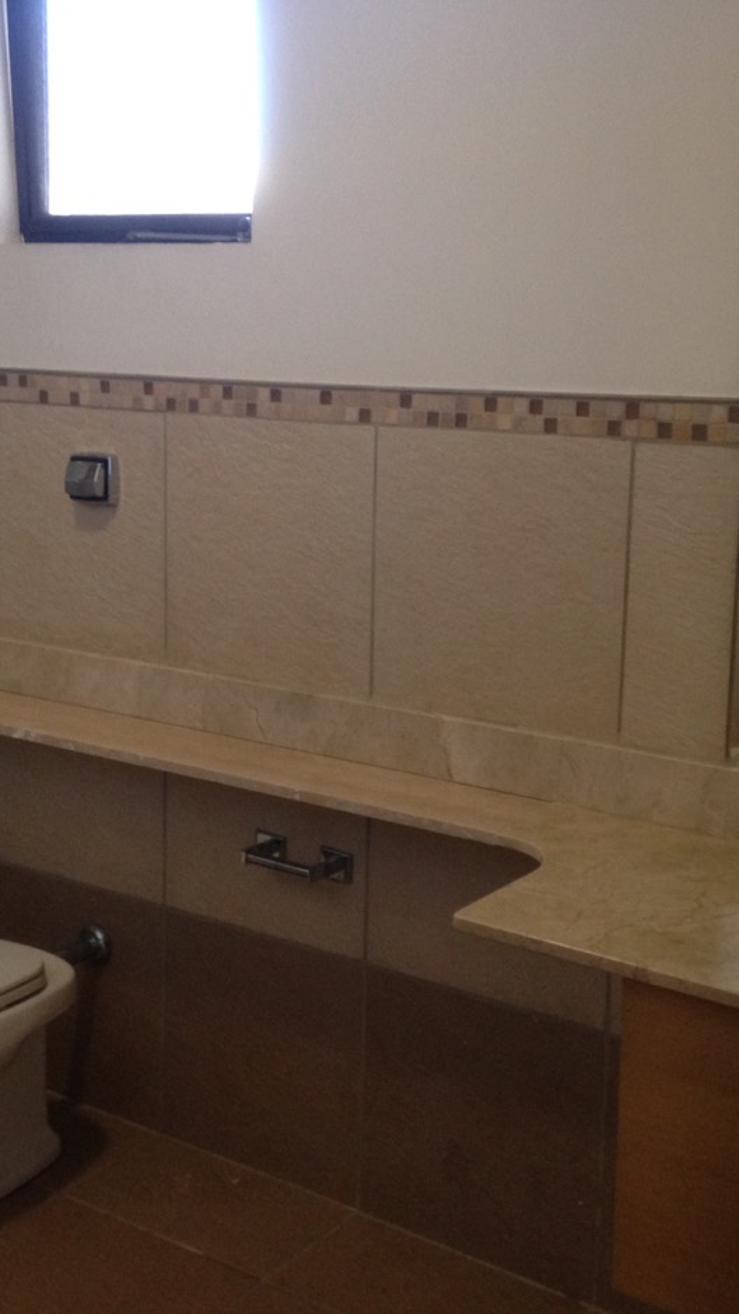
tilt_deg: -9.3
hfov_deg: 24.4
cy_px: 647
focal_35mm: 49
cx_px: 403
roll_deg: +0.7
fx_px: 1707
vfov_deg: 42.1
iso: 160
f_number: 2.4
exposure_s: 1/20
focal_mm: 4.12
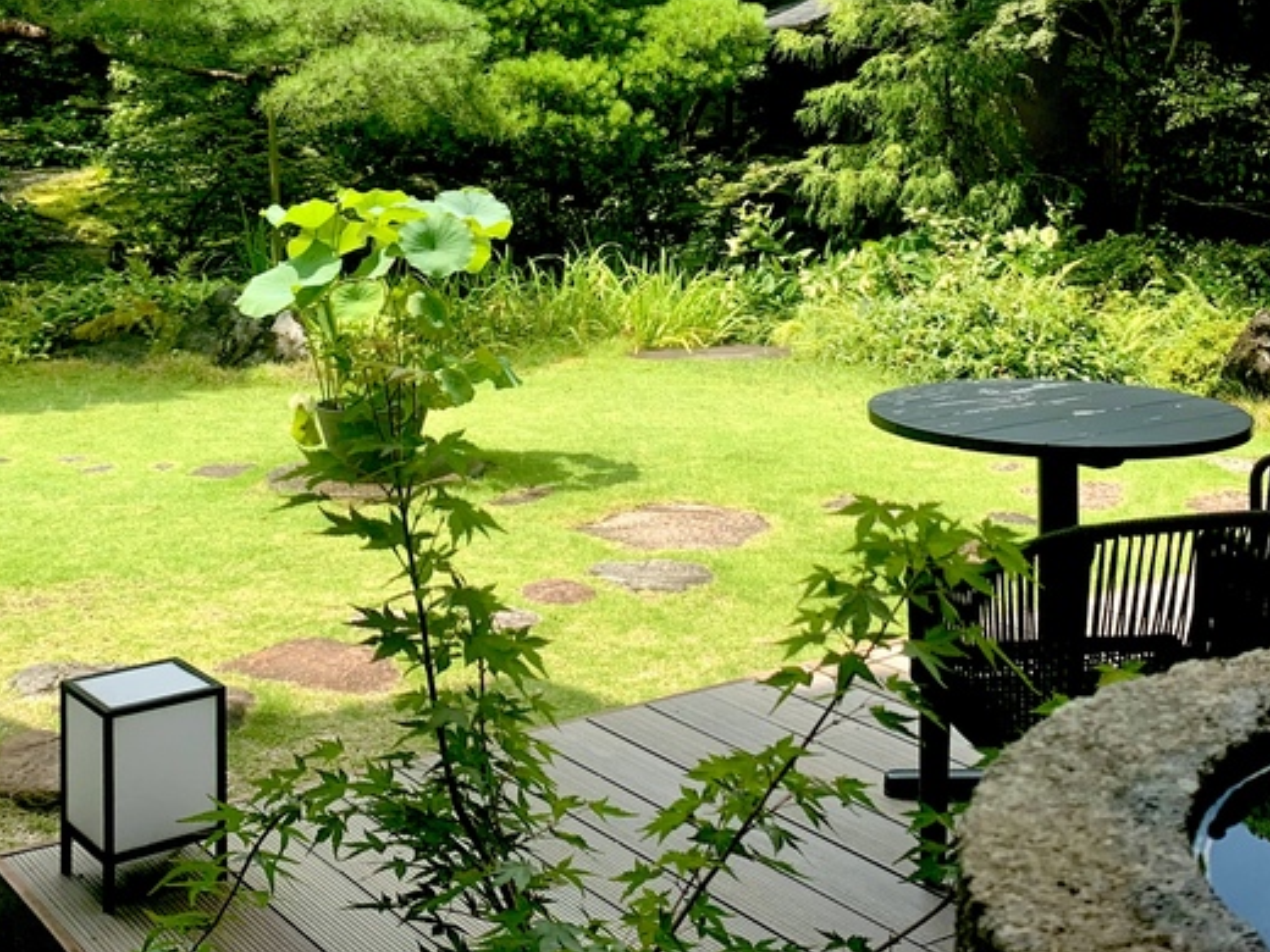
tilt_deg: +2.1
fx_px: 1834
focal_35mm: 50
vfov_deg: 28.0
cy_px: 88
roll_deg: +0.0
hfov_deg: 38.2
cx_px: 681
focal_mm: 4.25
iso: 25
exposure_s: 1/962
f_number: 1.8
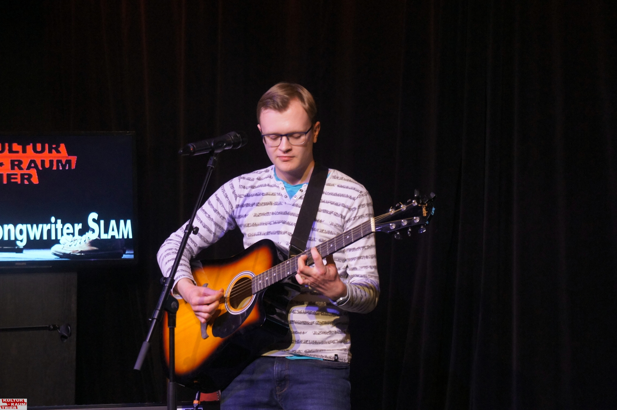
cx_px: 308
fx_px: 1412
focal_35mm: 82
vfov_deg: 16.5
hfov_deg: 24.6
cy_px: 205
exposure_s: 1/40
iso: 1600
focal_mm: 55
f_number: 5.6
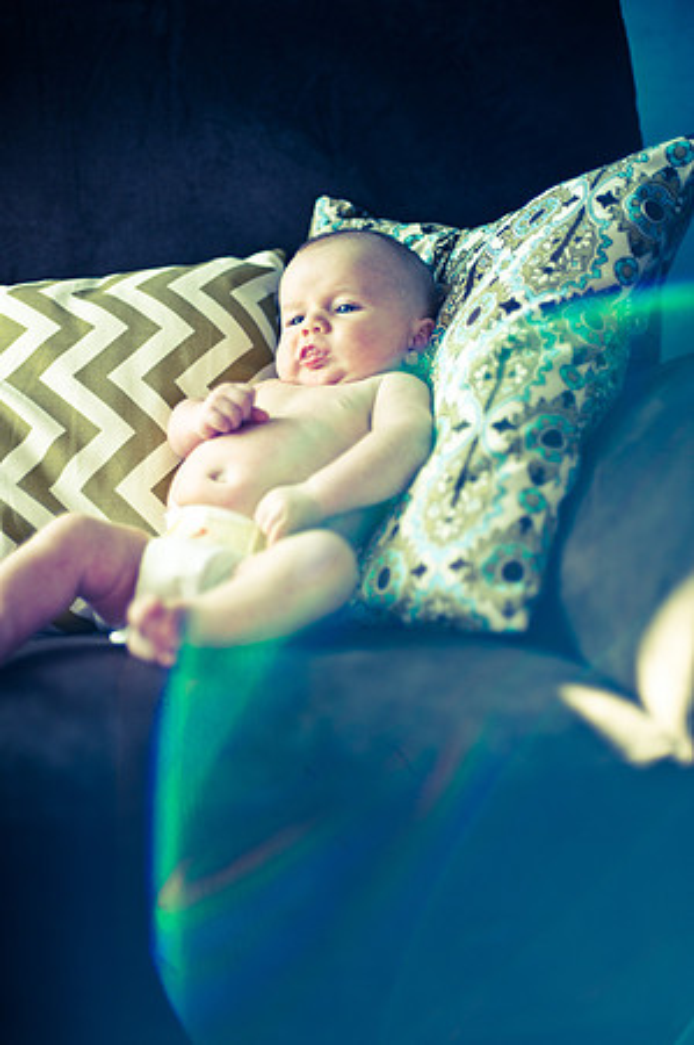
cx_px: 347
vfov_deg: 39.6
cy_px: 522
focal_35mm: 50
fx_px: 1449
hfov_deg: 26.9
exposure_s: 1/1000
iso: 400
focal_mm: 50
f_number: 1.4
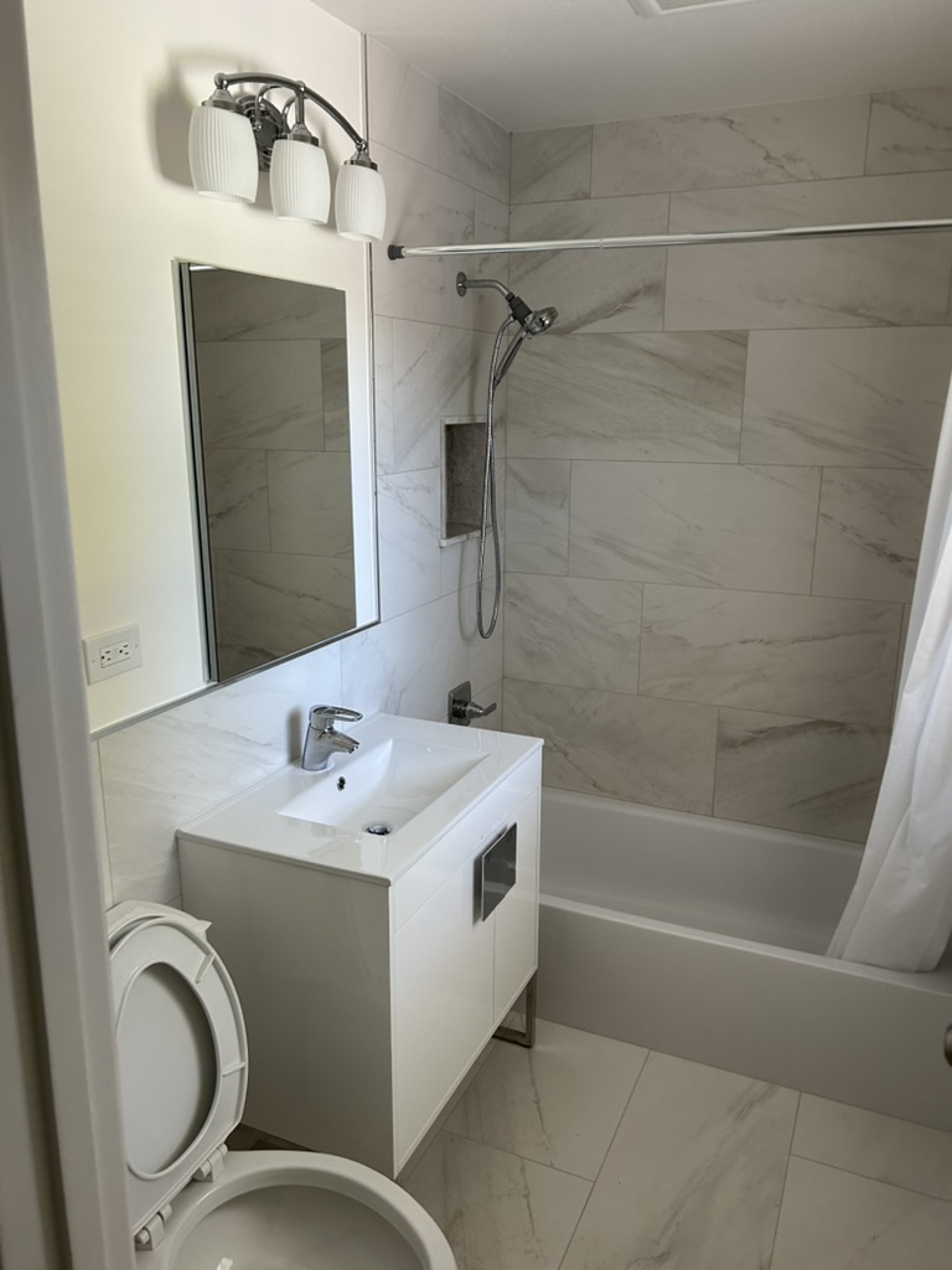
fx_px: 953
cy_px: 635
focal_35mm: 26
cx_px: 476
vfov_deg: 67.3
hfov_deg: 53.1
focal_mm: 5.7
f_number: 1.5
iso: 125
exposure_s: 1/121
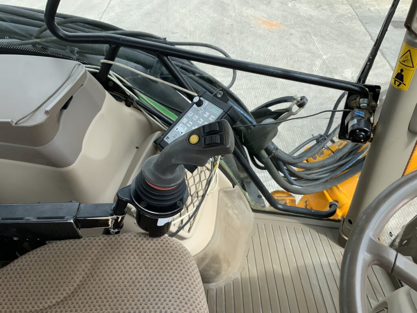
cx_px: 208
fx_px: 349
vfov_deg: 48.2
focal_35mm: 29
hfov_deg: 61.7
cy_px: 156
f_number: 1.8
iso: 16
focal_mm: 3
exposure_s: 1/428
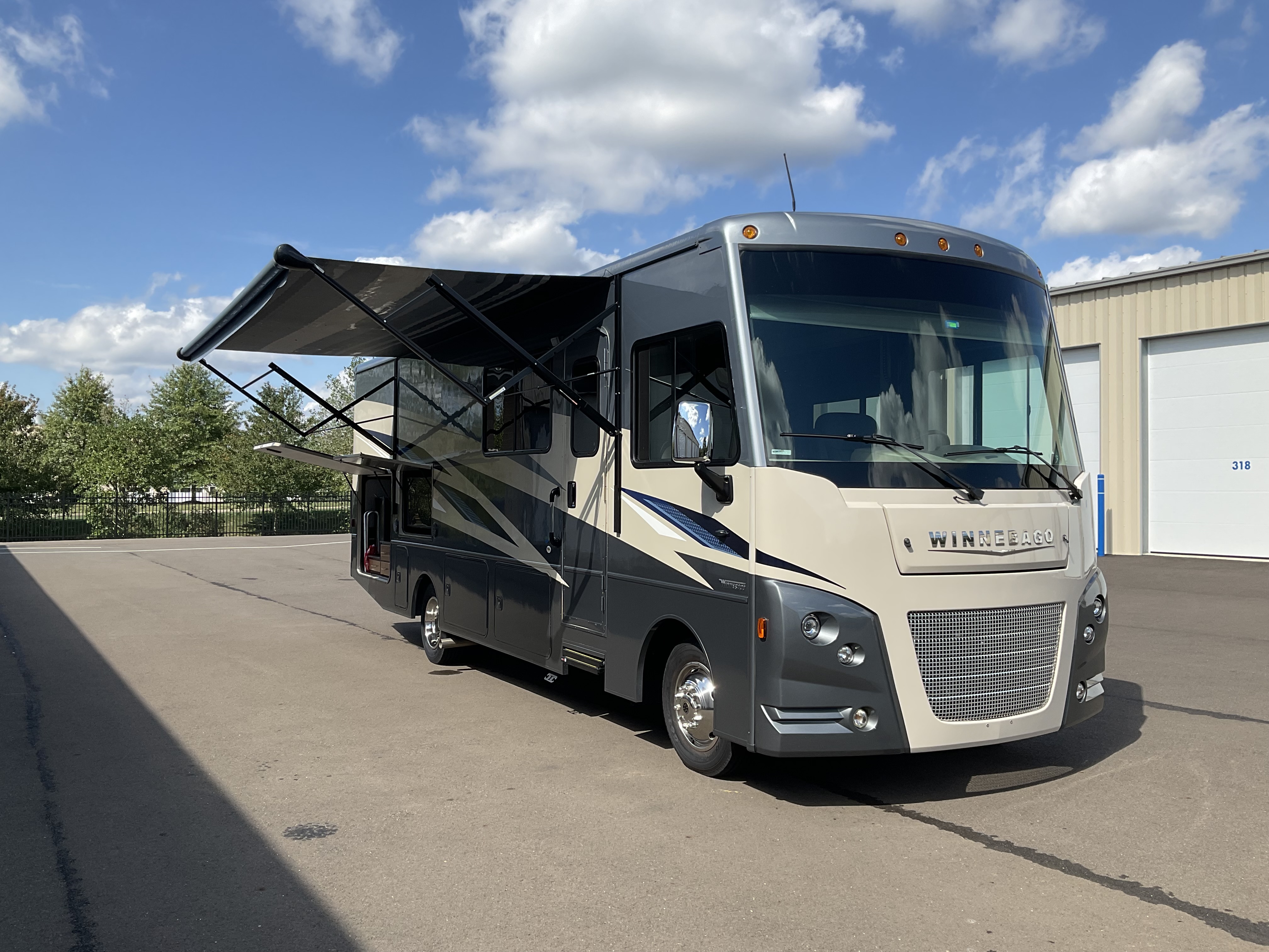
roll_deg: -0.9
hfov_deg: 61.7
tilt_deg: +2.2
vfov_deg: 48.2
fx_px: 1063
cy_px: 476
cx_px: 634
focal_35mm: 29
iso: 16
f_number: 1.8
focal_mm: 3
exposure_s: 1/1577
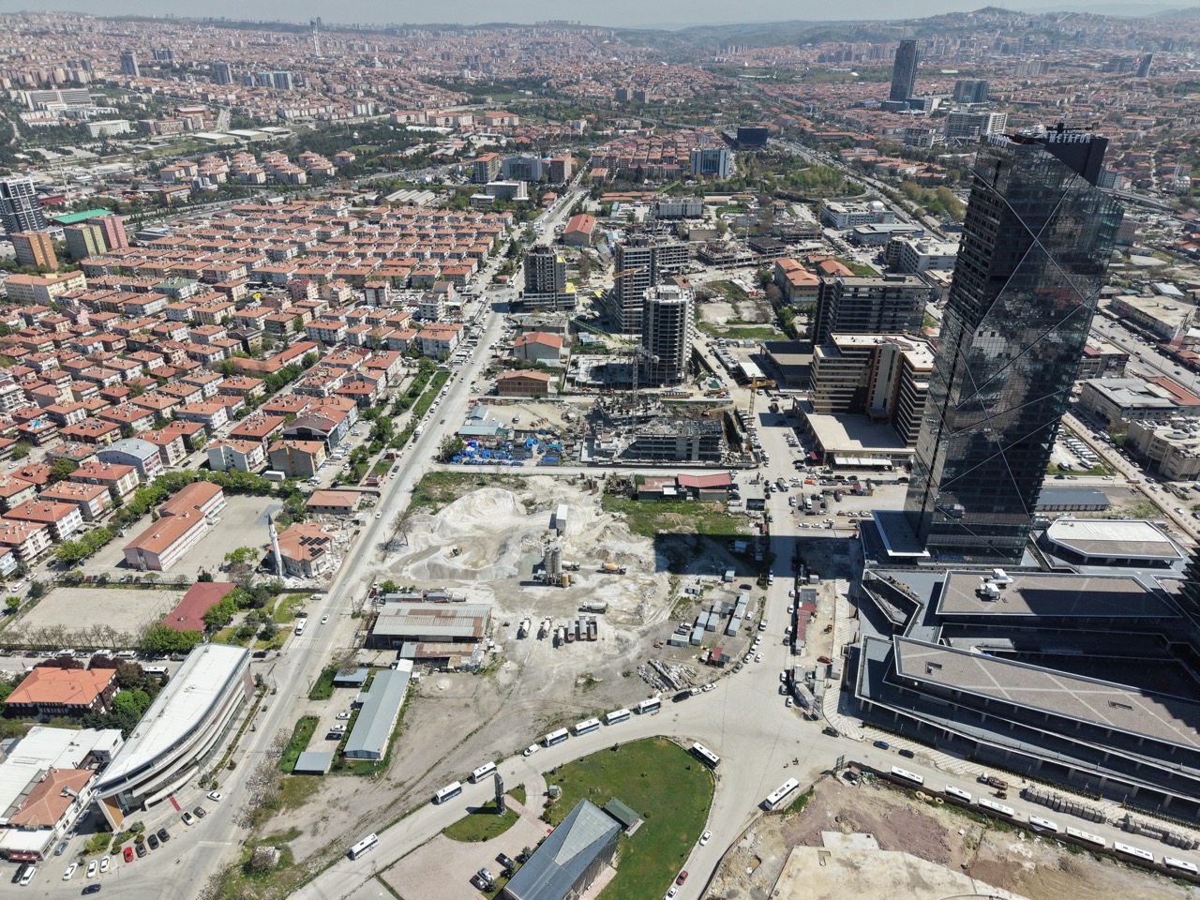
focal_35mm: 24
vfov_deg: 56.8
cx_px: 600
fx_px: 832
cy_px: 450
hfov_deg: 71.6
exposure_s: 1/5000
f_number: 1.8
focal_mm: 8.67
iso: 200
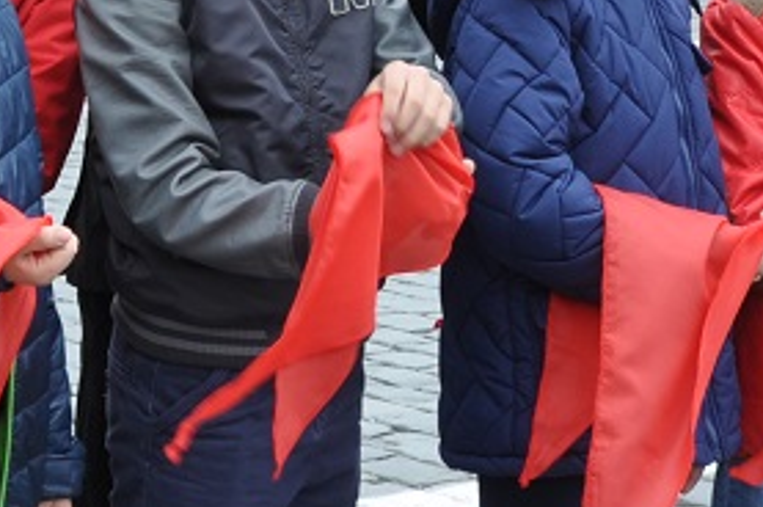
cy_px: -40
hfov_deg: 11.3
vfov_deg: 7.5
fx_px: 3832
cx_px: 123
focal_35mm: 181
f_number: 8
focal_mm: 26
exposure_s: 1/60
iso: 200
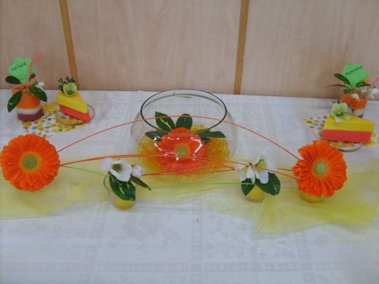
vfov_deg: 40.7
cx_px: 190
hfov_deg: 52.6
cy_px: 142
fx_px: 383
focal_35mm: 35
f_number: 2.8
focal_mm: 5.8
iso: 80
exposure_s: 1/30
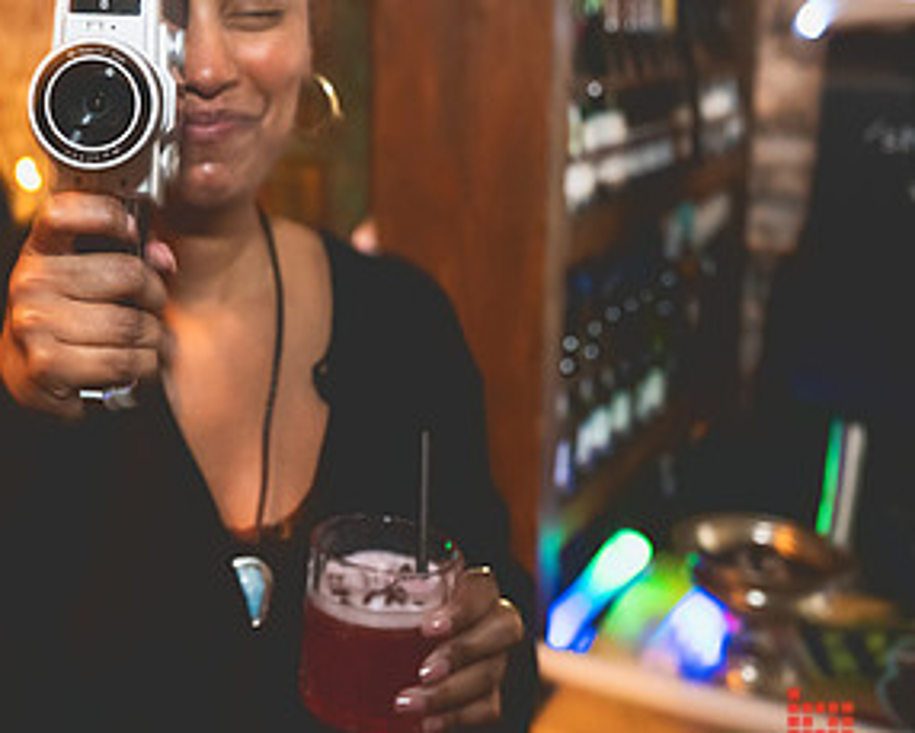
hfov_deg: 36.2
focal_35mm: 49
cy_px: 203
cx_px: 134
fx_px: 1327
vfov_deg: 30.4
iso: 3200
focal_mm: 24
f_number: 2.8
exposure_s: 1/25
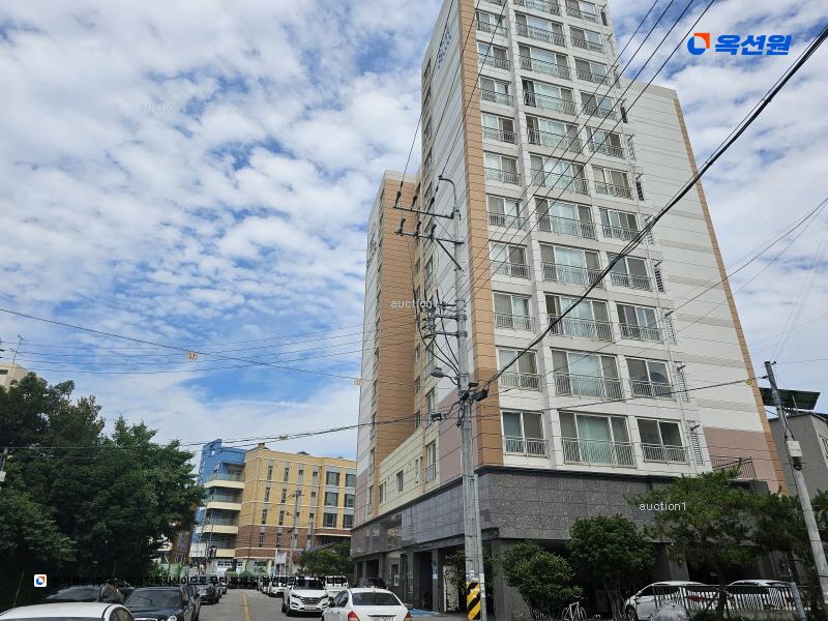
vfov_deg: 58.9
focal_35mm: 23
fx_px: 550
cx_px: 414
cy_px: 310
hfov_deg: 73.9
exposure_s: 1/2000
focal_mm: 6.3
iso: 12
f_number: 1.7
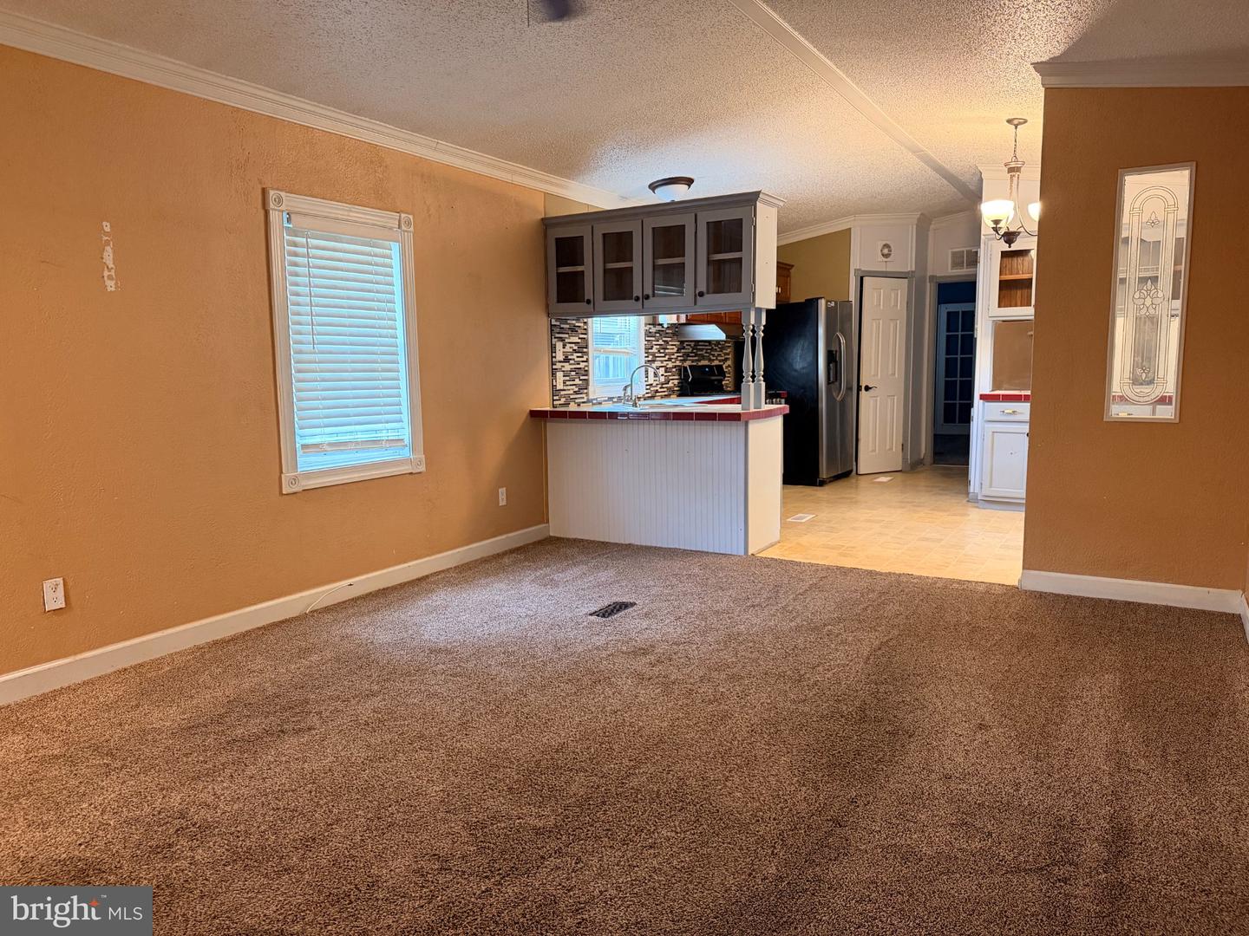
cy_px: 468
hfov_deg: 71.6
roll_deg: +0.4
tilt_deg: -7.3
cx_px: 624
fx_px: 866
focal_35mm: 24
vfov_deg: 56.8
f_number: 1.78
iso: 640
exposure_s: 1/60
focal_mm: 6.76
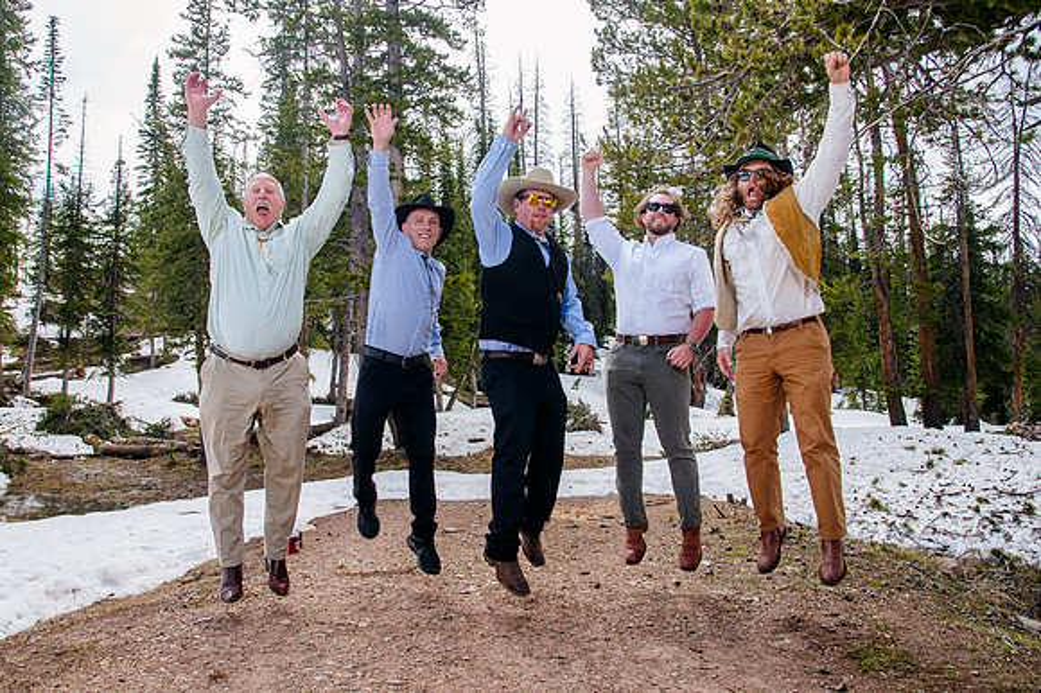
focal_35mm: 28
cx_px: 481
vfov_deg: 46.5
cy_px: 352
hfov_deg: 65.6
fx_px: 807
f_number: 7.1
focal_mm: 24
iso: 400
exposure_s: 1/160
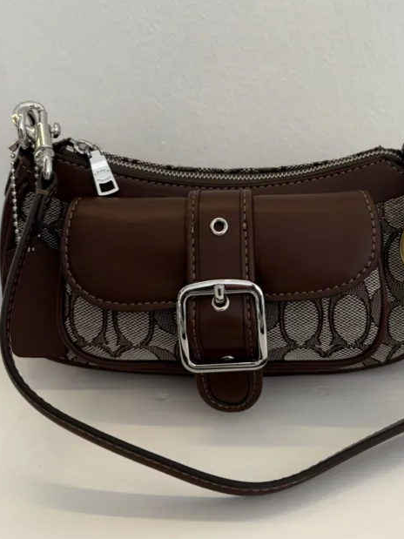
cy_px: 145
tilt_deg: -17.8
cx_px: 259
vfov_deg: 42.7
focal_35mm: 43
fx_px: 669
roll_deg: +2.0
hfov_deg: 33.4
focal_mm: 5.96
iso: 32
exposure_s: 1/100
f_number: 1.6
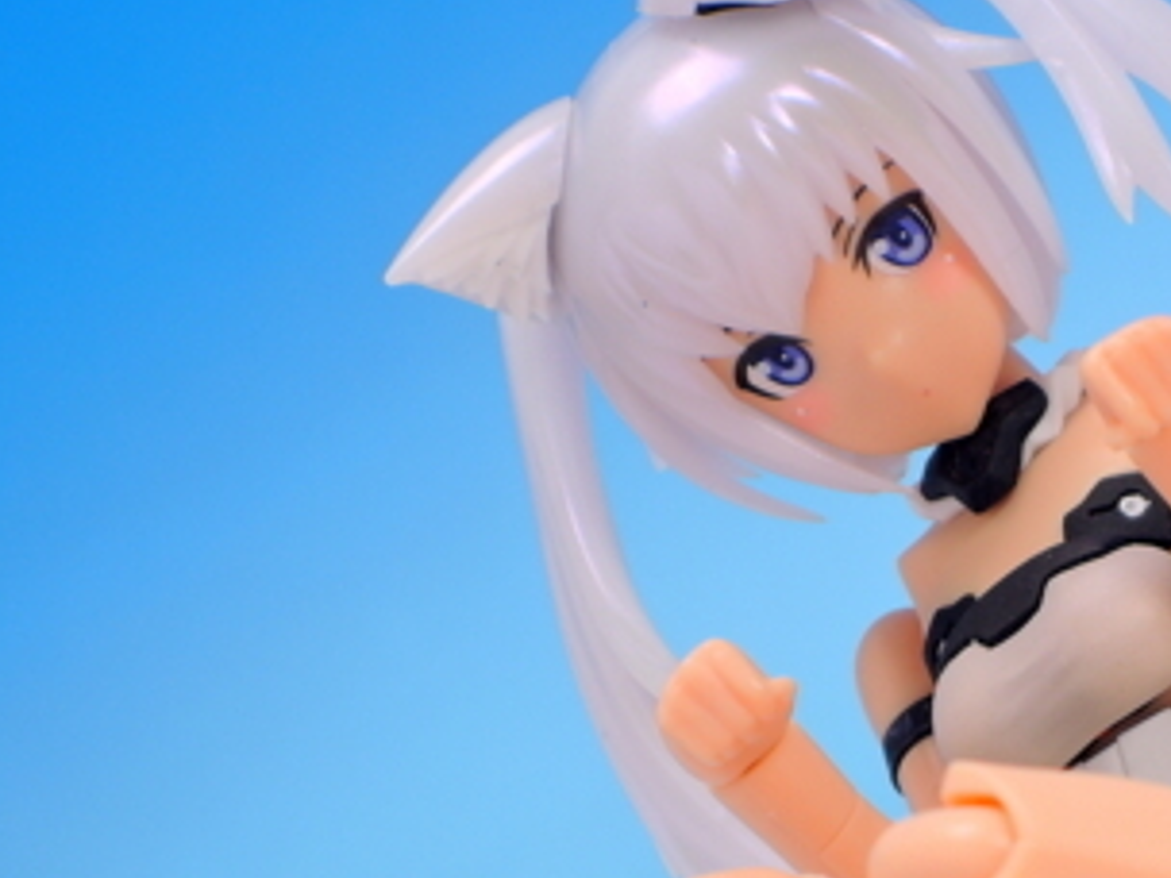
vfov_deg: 6.3
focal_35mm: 237
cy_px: 720
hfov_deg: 8.3
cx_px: 1048
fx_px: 8017
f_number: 5.6
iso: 80
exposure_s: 1/2
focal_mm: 25.5
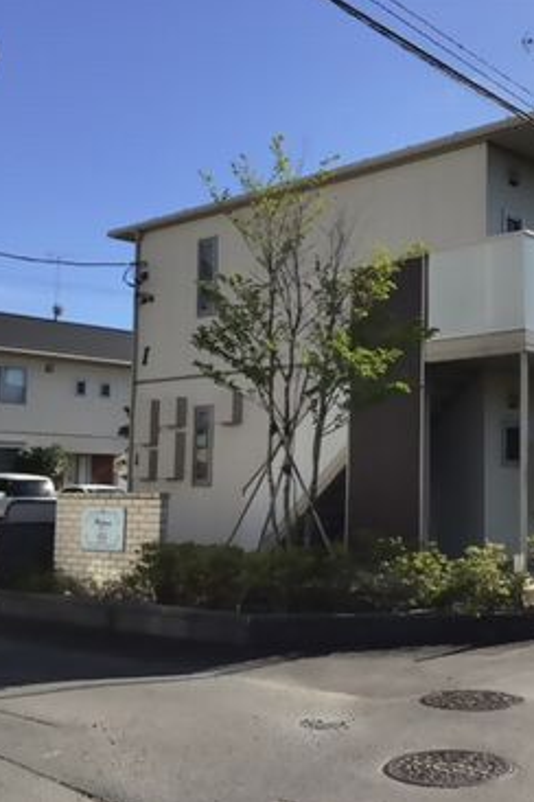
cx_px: 464
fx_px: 979
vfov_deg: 44.5
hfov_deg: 29.5
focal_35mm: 44
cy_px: 402
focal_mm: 3.3
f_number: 2.4
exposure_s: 1/1217
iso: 25
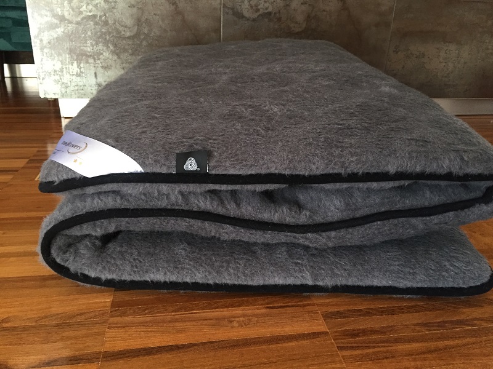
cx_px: 246
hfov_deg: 61.7
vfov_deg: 48.2
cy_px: 184
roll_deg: -2.7
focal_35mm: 29
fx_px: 413
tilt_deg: -23.1
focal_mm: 4.15
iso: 200
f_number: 2.2
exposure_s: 1/33
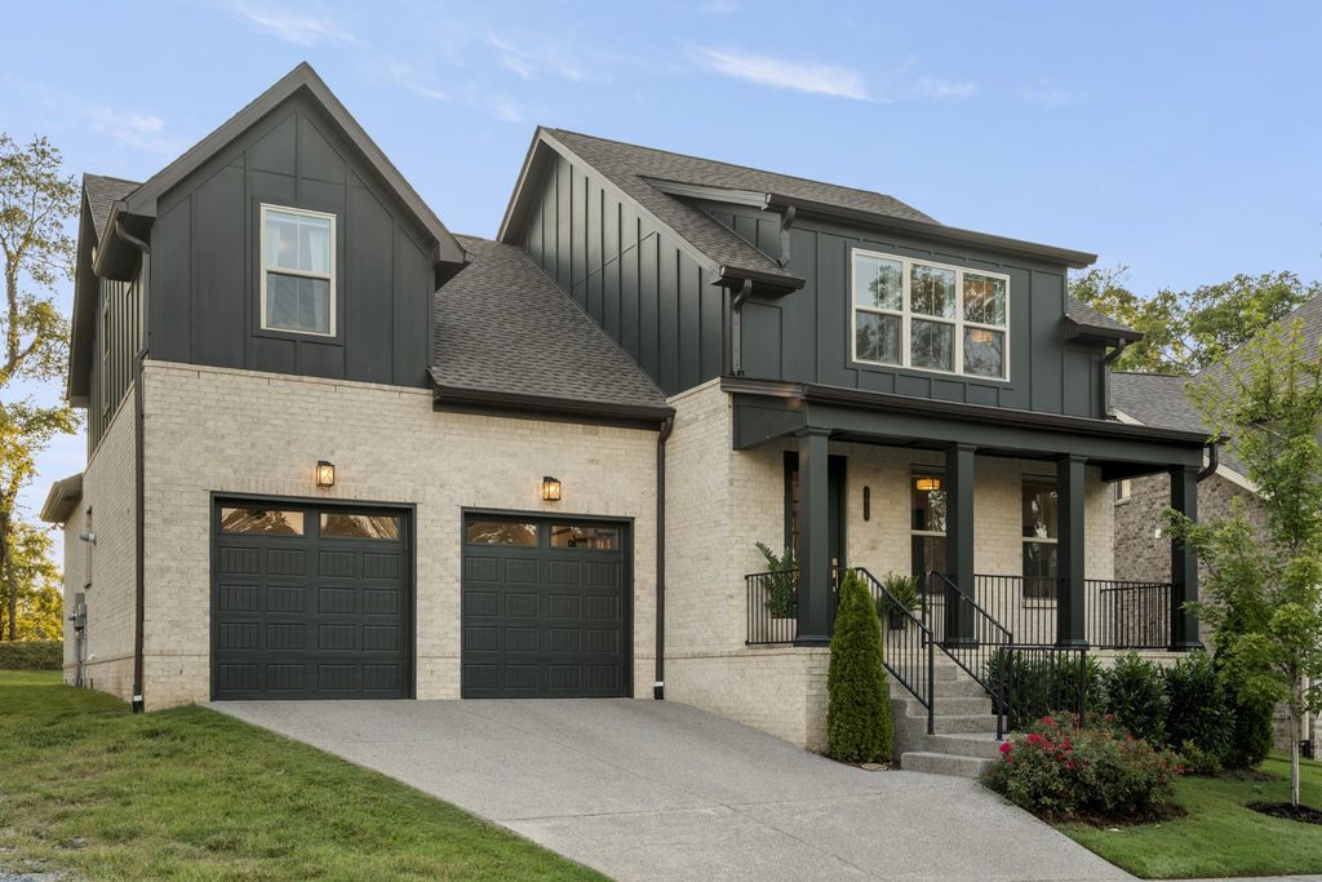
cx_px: 661
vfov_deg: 37.9
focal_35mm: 35
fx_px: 1285
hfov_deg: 54.4
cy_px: 441
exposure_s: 1/40
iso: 100
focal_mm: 35
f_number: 8
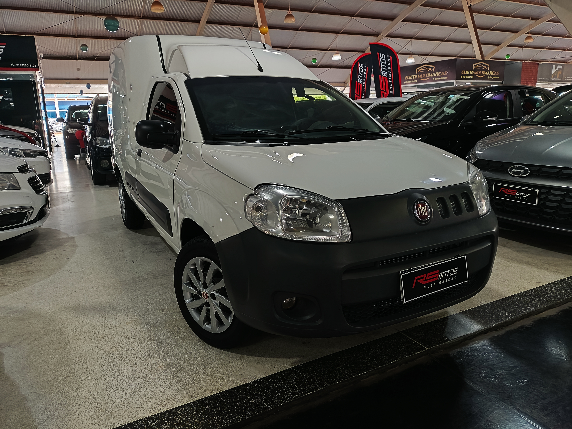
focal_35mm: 24
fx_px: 397
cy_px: 214
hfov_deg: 71.6
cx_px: 286
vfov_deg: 56.9
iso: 731
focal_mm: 4.68
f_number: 1.8
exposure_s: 1/60
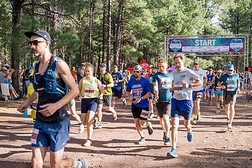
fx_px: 266
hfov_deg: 50.7
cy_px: 80
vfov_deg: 35.0
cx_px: 133
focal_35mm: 38
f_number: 3.2
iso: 500
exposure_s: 1/1600
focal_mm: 24
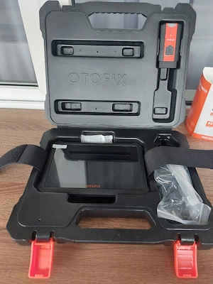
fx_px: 197
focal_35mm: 24
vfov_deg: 71.6
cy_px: 142
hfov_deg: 56.8
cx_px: 106
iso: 500
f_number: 1.8
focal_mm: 5.23
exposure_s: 1/23
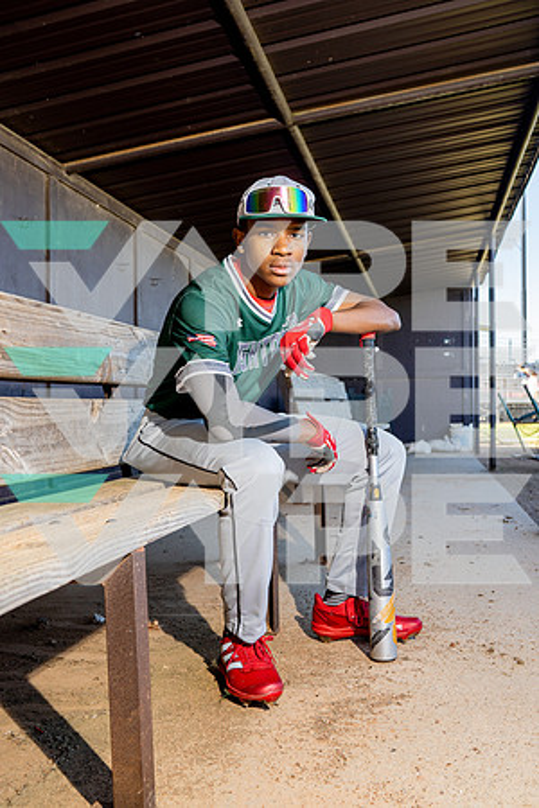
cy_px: 404
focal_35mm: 35
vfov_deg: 54.4
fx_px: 786
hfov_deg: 37.9
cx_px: 270
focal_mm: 35
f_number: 5
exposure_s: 1/250
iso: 200
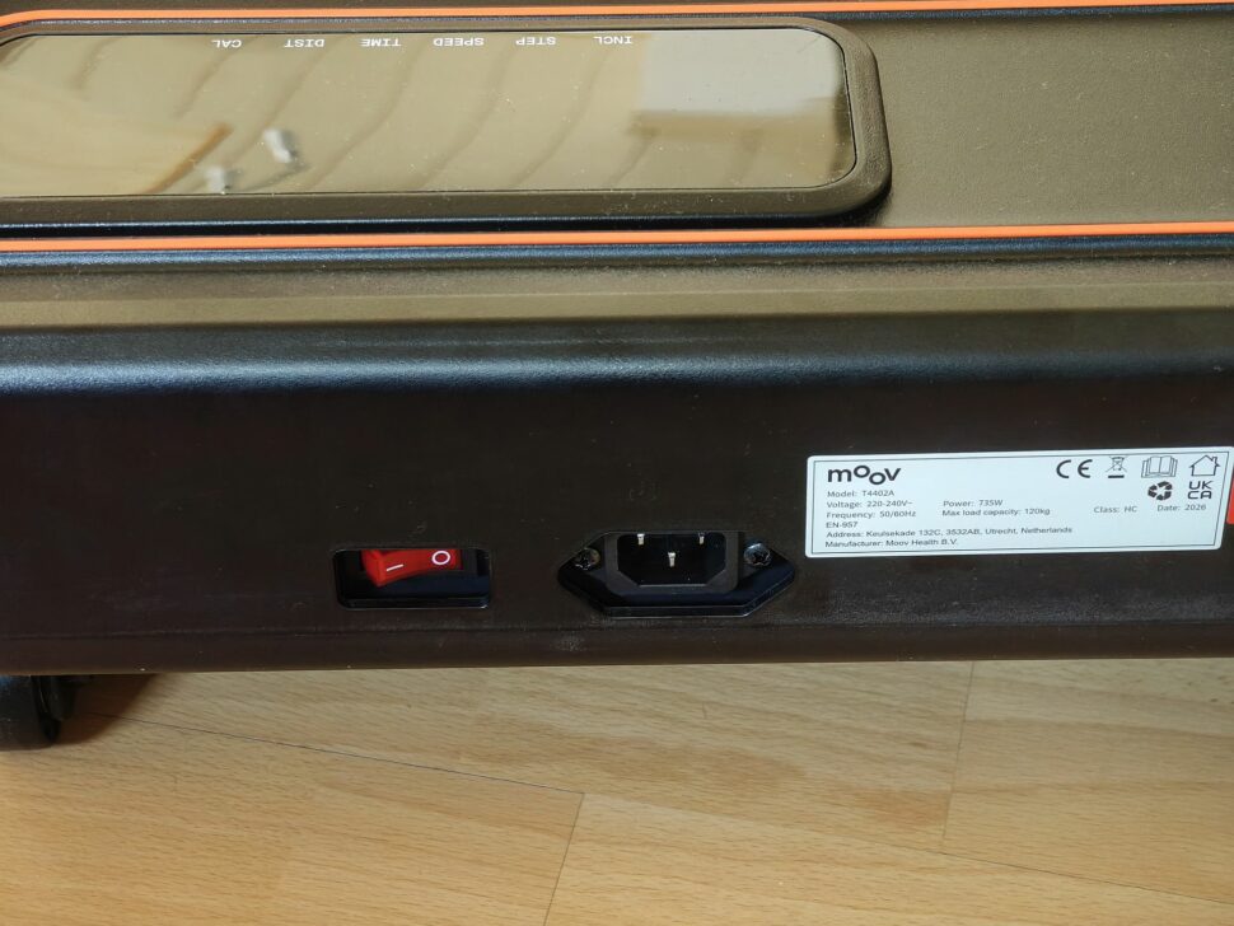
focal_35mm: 70
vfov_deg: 21.0
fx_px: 2496
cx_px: 617
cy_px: 463
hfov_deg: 27.8
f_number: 2.6
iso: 2500
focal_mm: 13.3
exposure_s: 1/24.7
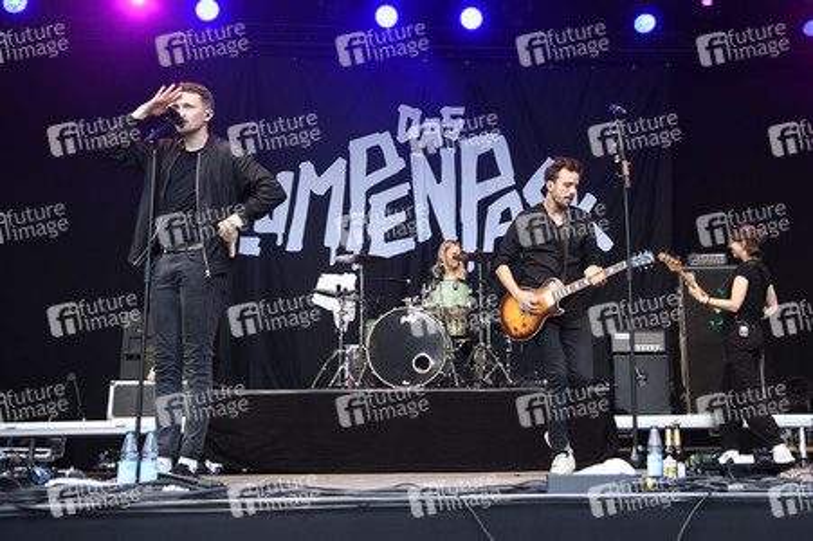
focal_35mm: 38
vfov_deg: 35.0
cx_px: 406
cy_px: 270
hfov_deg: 50.7
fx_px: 858
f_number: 4
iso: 800
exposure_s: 1/320
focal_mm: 38
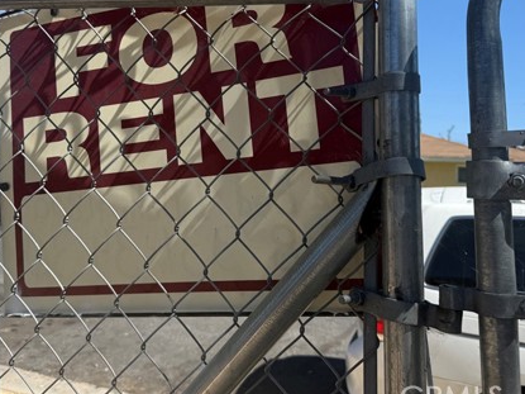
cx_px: 216
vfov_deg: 37.9
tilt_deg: +6.9
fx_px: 561
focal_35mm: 37
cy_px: 111
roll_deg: -4.0
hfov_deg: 49.9
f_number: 1.78
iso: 80
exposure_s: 1/3759
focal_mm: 6.76
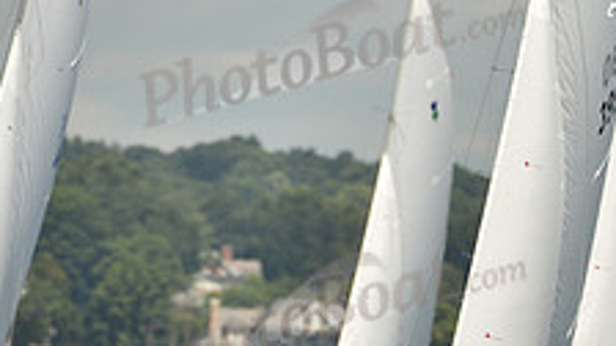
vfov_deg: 1.1
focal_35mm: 1085
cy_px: 413
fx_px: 17722
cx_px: 671
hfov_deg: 2.0
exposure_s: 1/1250
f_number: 7.1
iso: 250
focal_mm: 400
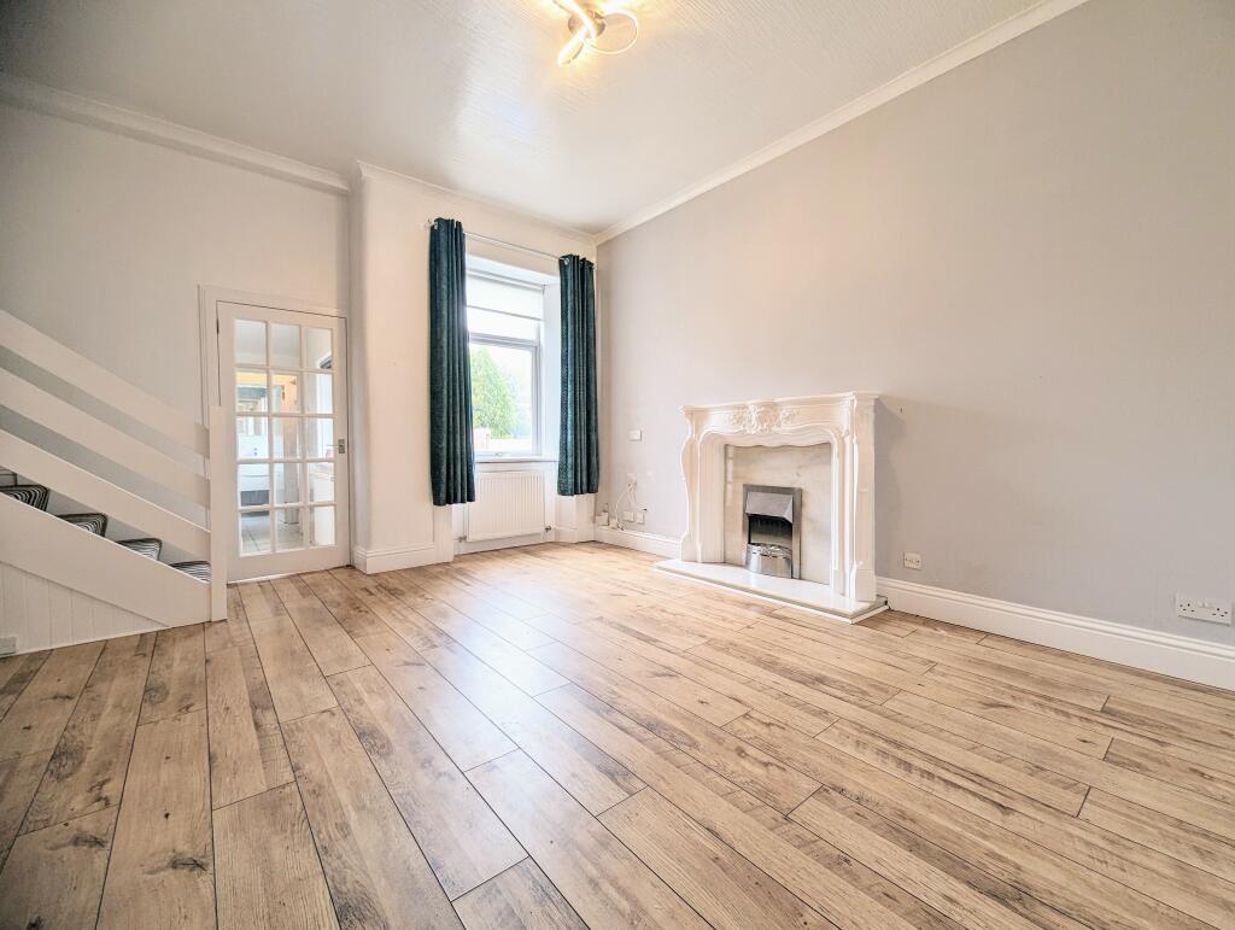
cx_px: 618
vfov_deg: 90.1
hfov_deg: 106.1
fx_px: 464
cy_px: 465
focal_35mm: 13
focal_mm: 1.95
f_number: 2.2
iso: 53
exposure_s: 1/67.7
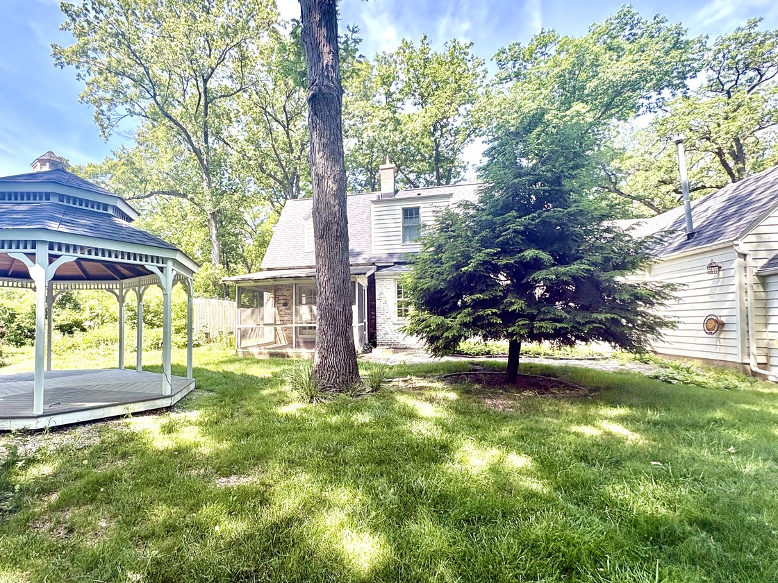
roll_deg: +0.8
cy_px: 310
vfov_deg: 71.5
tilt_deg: +2.4
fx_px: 405
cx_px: 293
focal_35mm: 18
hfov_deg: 86.1
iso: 64
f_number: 2.2
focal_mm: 2.22
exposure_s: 1/386
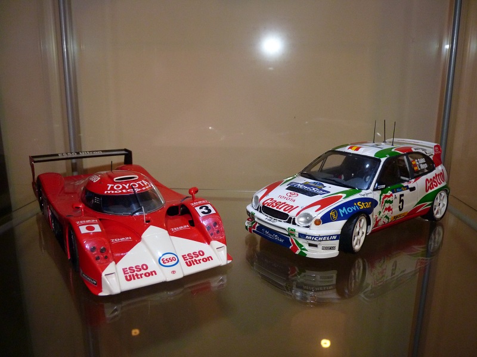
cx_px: 238
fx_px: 400
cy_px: 178
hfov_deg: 61.7
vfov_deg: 48.2
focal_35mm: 29
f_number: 2.8
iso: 320
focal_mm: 5.2
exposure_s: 1/30
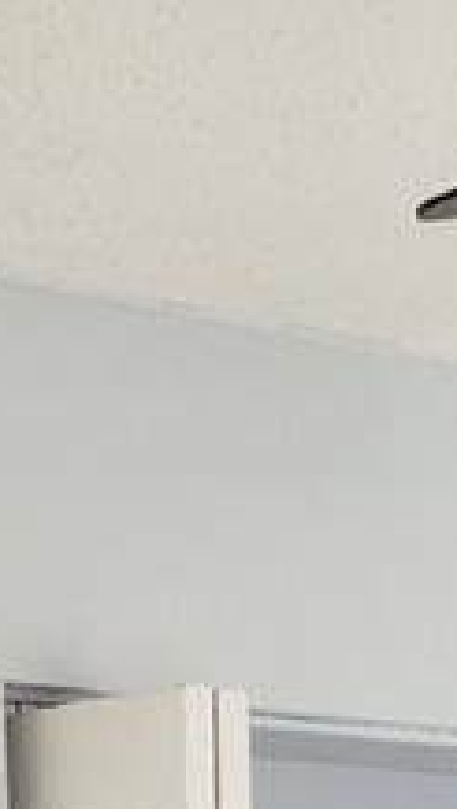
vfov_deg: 13.8
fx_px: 2966
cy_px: 1484
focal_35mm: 138
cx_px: 520
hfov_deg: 8.7
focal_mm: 6.4
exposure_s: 1/180
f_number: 1.8
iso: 125
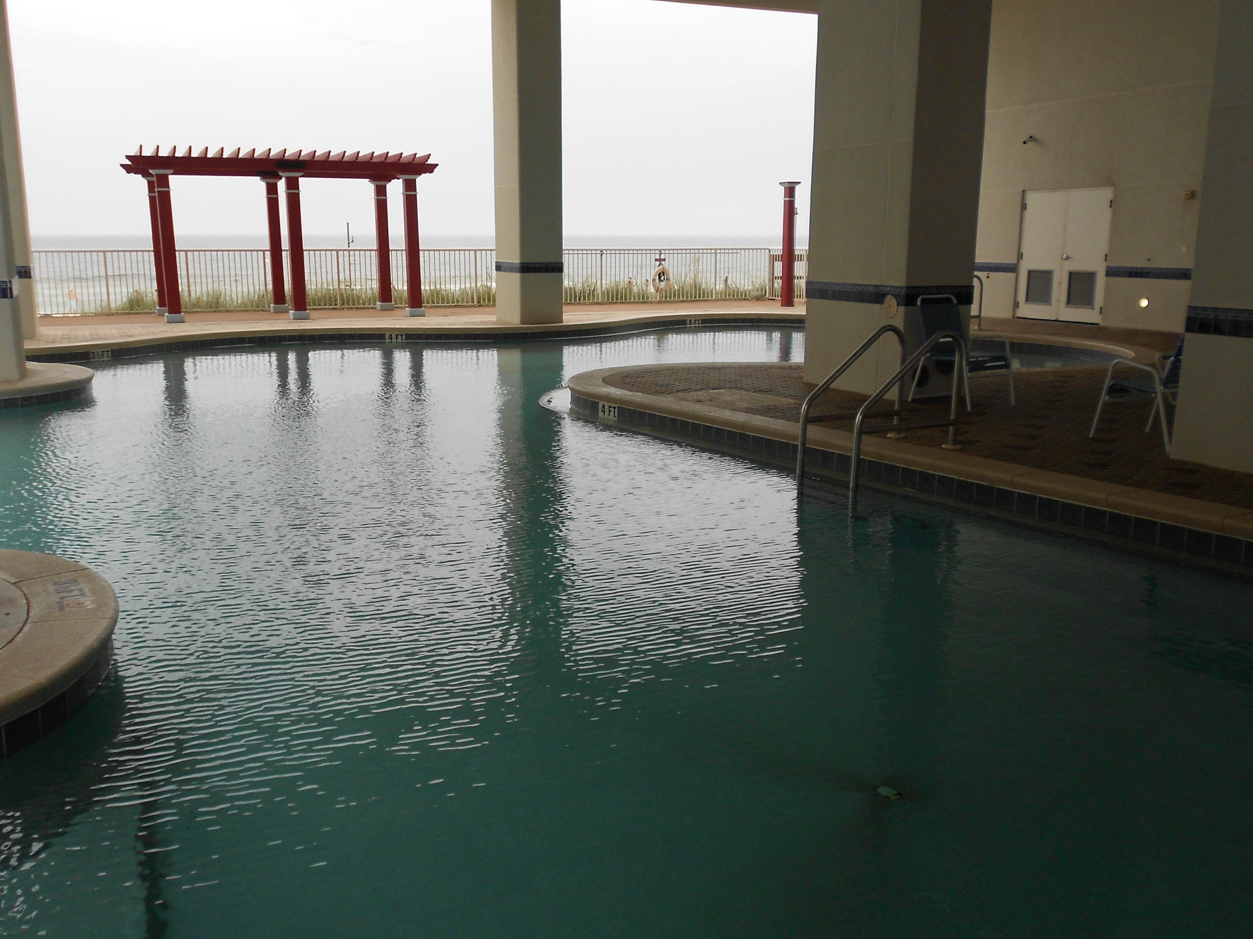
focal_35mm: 31
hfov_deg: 58.3
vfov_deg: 45.4
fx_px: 1122
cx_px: 582
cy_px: 466
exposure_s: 1/200
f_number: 3.2
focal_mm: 4.6
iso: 80
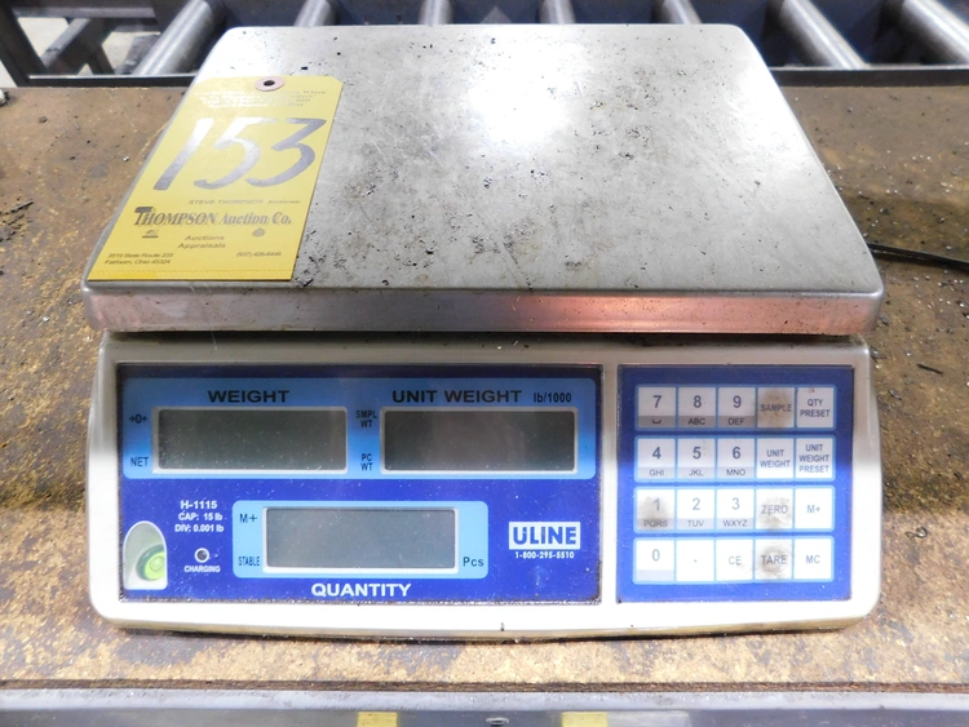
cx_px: 484
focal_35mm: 23
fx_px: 644
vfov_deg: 58.9
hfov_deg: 73.9
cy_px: 364
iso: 400
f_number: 3
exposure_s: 1/15
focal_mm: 4
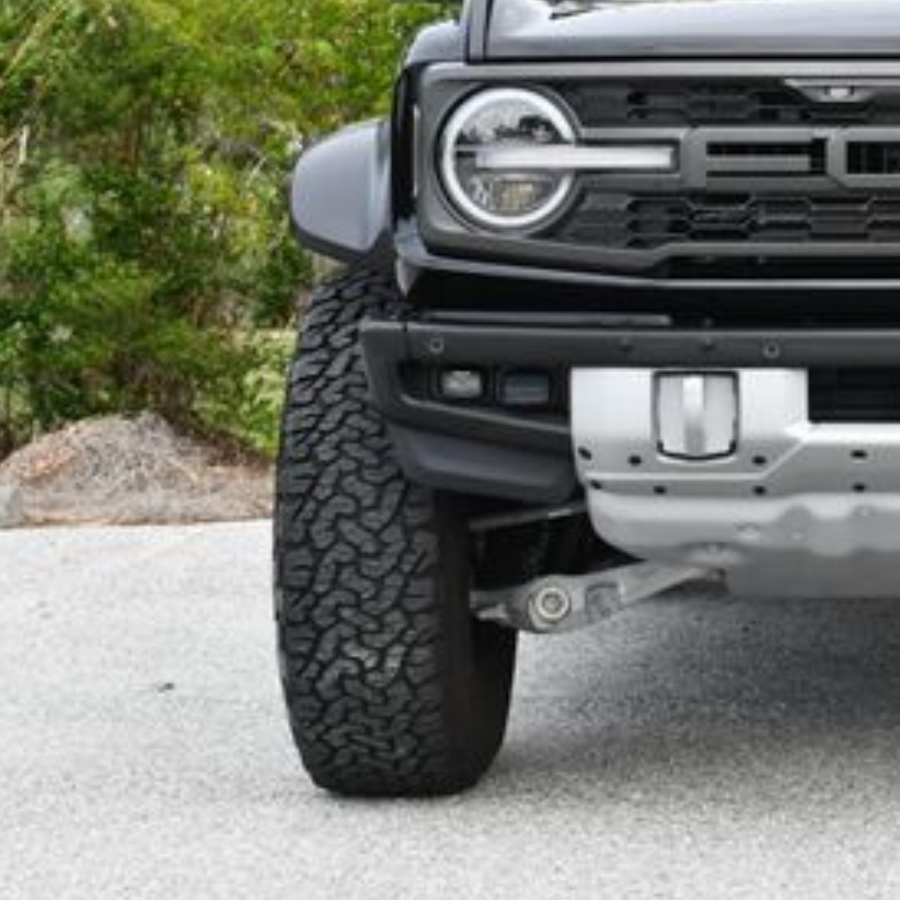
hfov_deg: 14.4
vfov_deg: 14.6
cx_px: 943
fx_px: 3500
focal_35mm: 119
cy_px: 273
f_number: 5.6
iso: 220
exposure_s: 1/250
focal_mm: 30
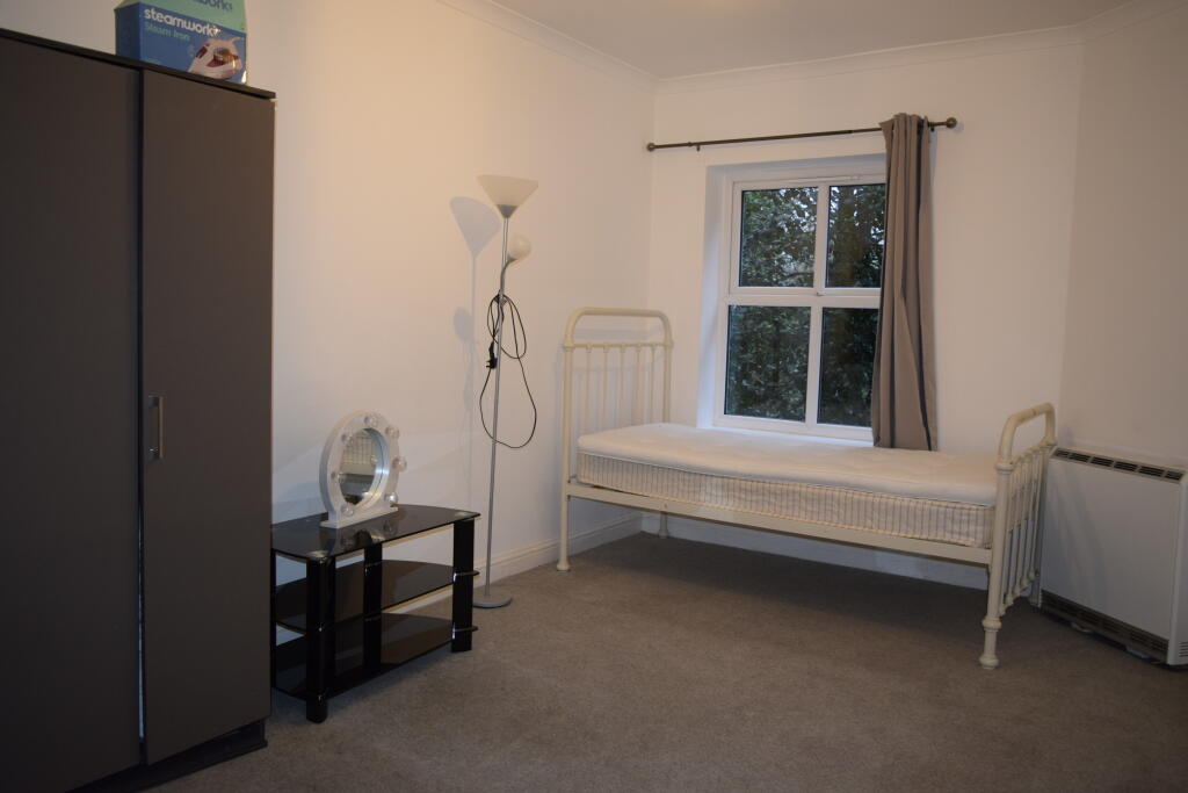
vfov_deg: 47.9
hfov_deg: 67.4
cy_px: 396
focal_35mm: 27
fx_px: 891
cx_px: 594
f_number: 3.5
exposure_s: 1/60
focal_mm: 18
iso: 800
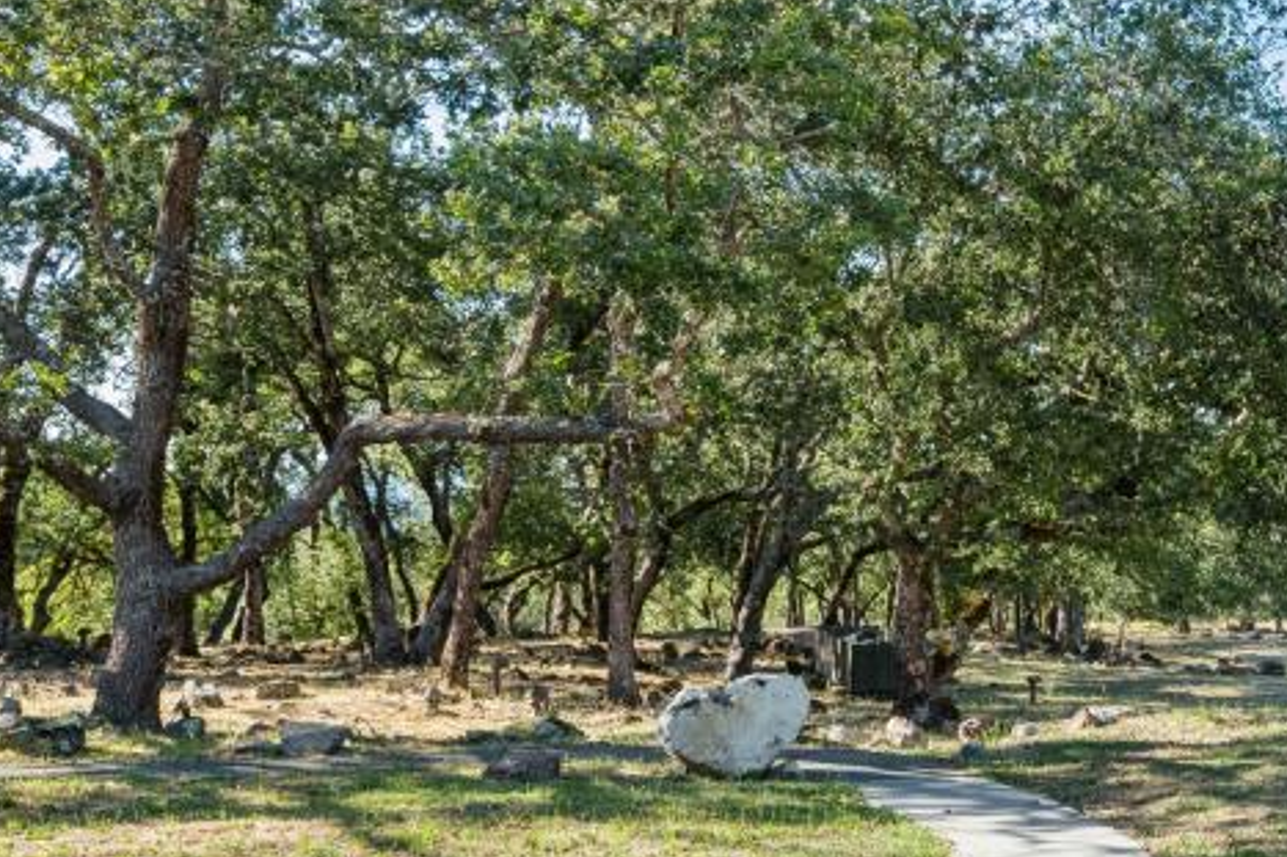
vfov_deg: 29.7
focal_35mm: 45
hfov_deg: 41.2
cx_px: 1078
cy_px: 532
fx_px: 1608
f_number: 9
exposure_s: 1/200
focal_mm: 14
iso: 250
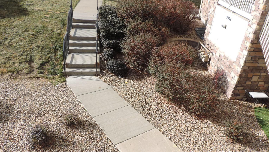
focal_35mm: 32
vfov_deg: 36.4
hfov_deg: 61.0
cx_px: 132
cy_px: 99
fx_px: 228
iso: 80
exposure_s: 1/500
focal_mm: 4.9
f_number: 3.1
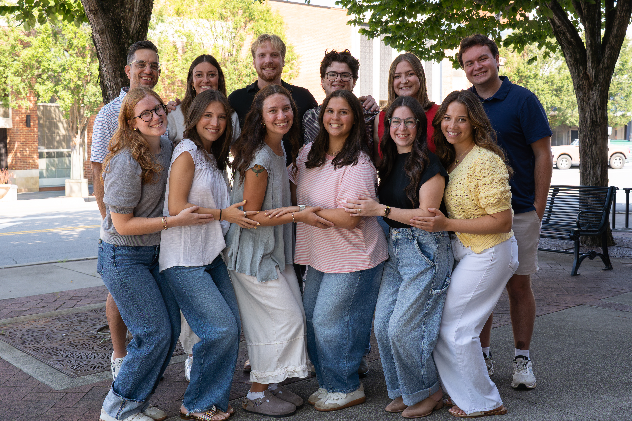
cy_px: 197
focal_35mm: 43
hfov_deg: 45.4
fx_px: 755
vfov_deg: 31.2
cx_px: 306
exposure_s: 1/250
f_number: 7.1
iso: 640
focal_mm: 37
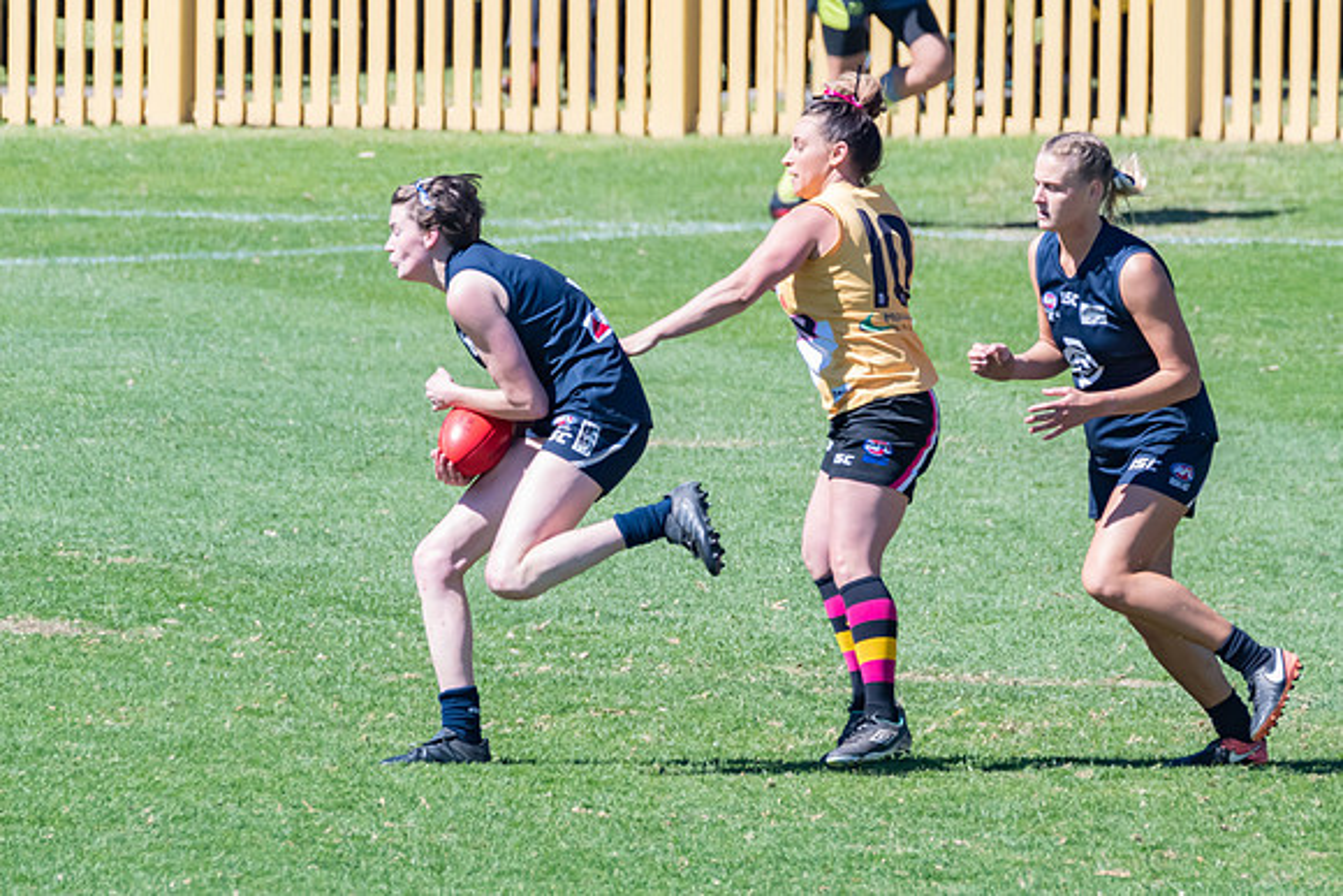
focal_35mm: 1146
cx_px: 721
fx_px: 42761
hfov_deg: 1.8
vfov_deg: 1.2
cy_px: 485
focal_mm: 550
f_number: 11
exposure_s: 1/1000
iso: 800
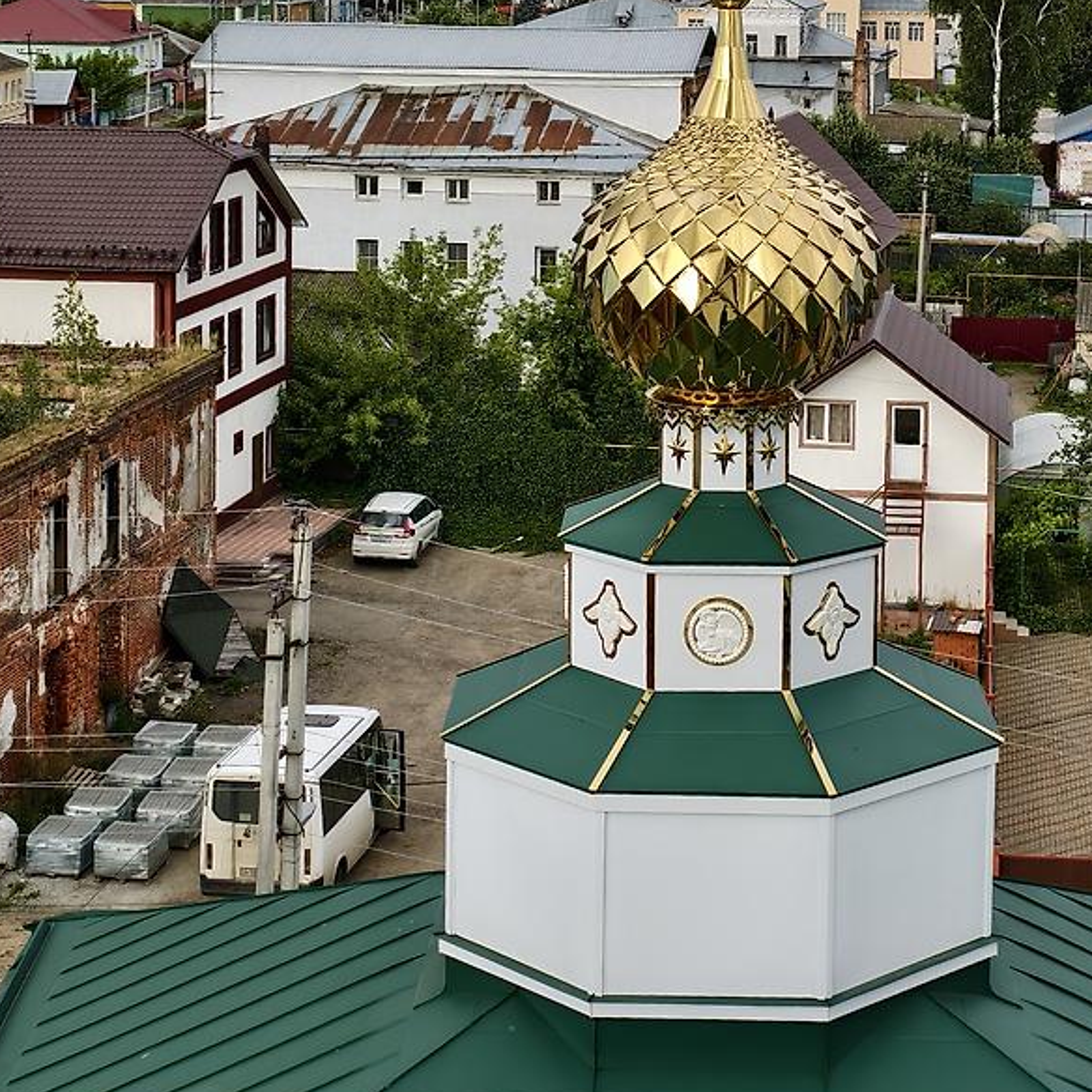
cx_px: 760
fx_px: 2463
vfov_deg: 24.3
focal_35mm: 69
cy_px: 116
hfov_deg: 24.8
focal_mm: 6.54
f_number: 1.57
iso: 72
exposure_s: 1/1429
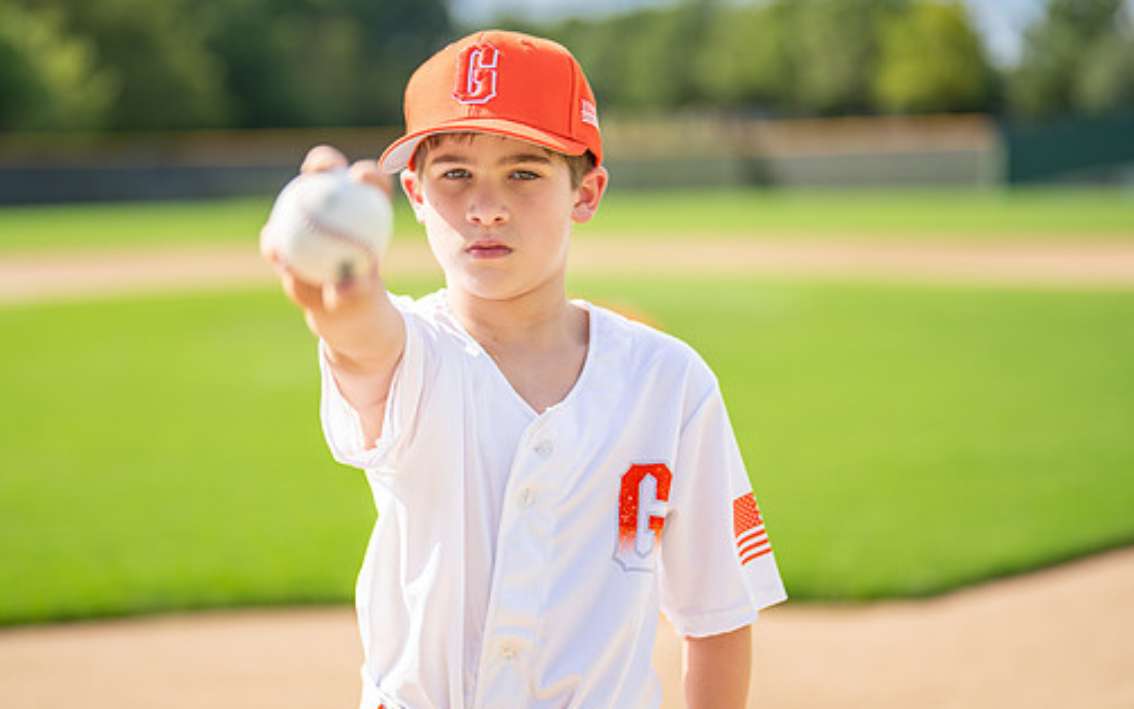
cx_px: 530
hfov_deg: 29.4
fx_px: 2163
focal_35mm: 70
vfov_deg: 18.6
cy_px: 373
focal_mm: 50
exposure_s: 1/5000
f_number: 1.2
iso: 100
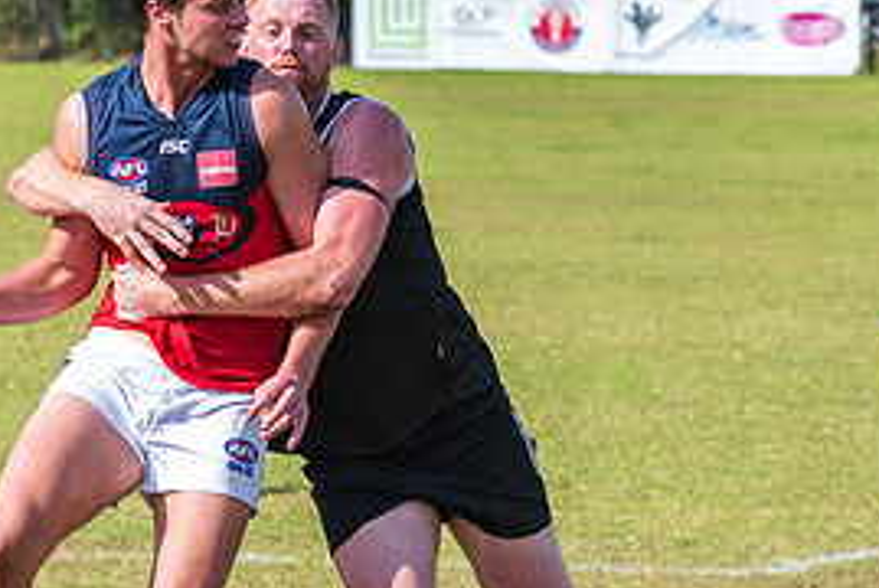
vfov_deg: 2.8
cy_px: 181
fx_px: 12050
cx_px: 231
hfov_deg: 4.2
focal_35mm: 493
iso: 800
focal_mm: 150
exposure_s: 1/1600
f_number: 8
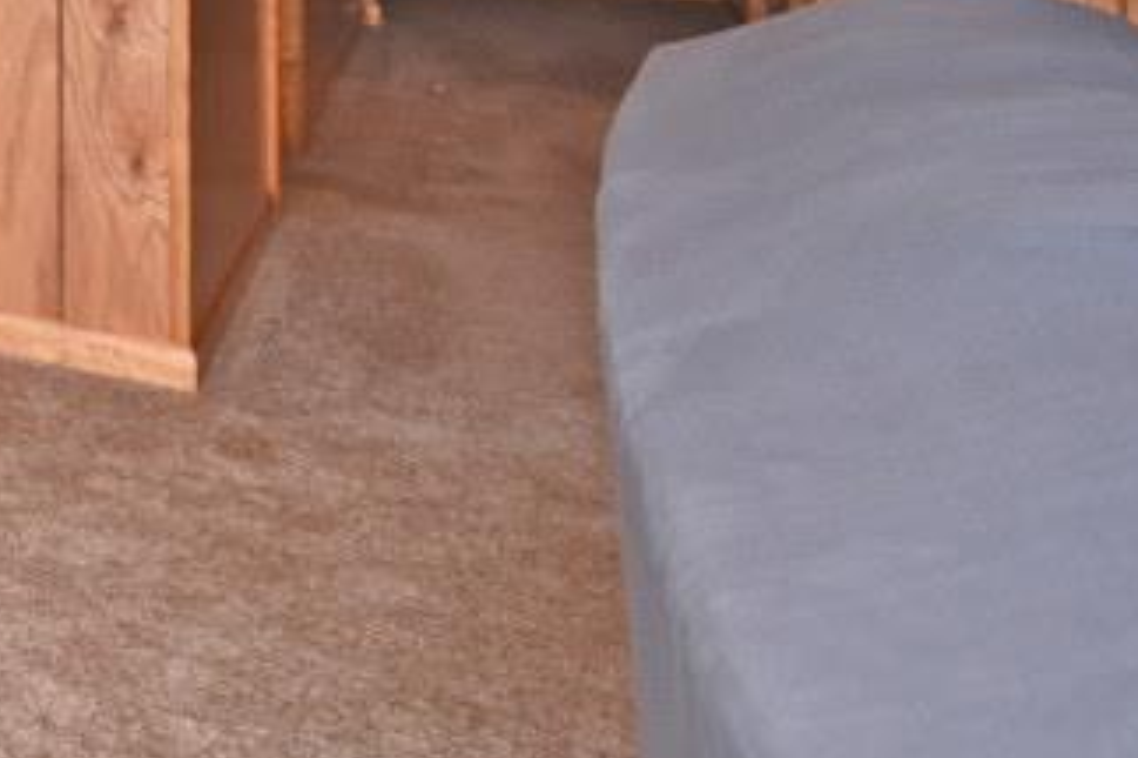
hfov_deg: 16.2
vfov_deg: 18.6
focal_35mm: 65
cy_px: -356
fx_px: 2054
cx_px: -1473
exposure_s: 1/60
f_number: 4
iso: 720
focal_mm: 14
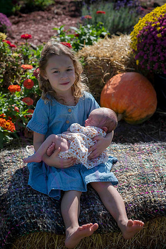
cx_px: 83
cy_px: 124
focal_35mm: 85
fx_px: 588
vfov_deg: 23.9
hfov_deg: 16.1
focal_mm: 85
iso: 400
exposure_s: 1/1250
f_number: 6.3
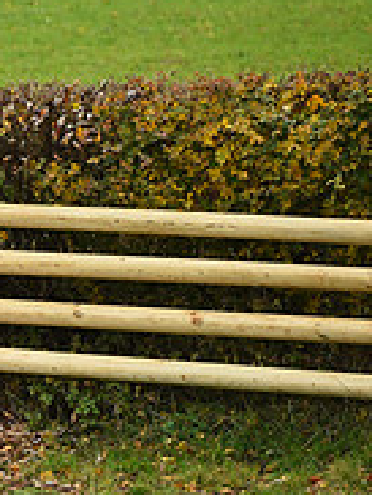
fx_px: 8749
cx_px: -356
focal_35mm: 612
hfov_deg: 2.4
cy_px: 117
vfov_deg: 3.2
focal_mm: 200
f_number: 5
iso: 900
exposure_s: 1/1000
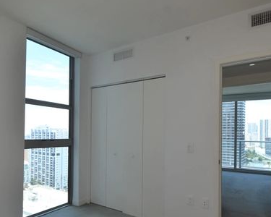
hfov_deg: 70.2
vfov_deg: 58.4
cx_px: 127
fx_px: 192
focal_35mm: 24
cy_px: 128
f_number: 5.6
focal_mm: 10
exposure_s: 1/125
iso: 200
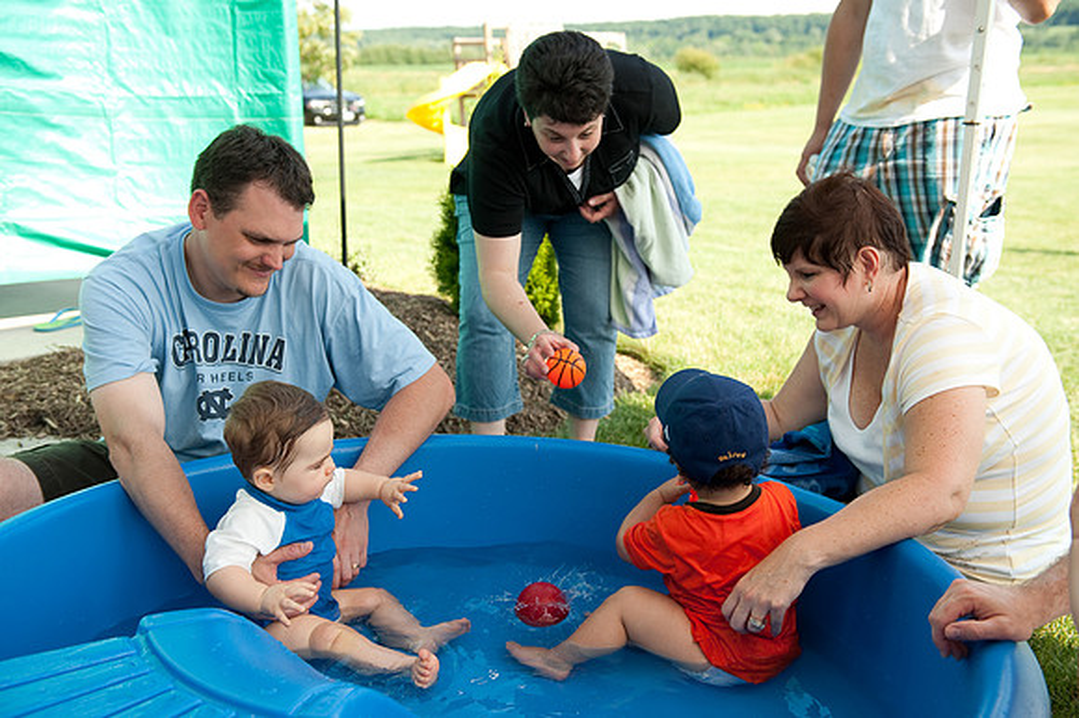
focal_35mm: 38
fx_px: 1138
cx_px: 540
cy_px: 359
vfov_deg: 35.0
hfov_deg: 50.7
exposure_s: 1/1000
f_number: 4.5
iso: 500
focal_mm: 38
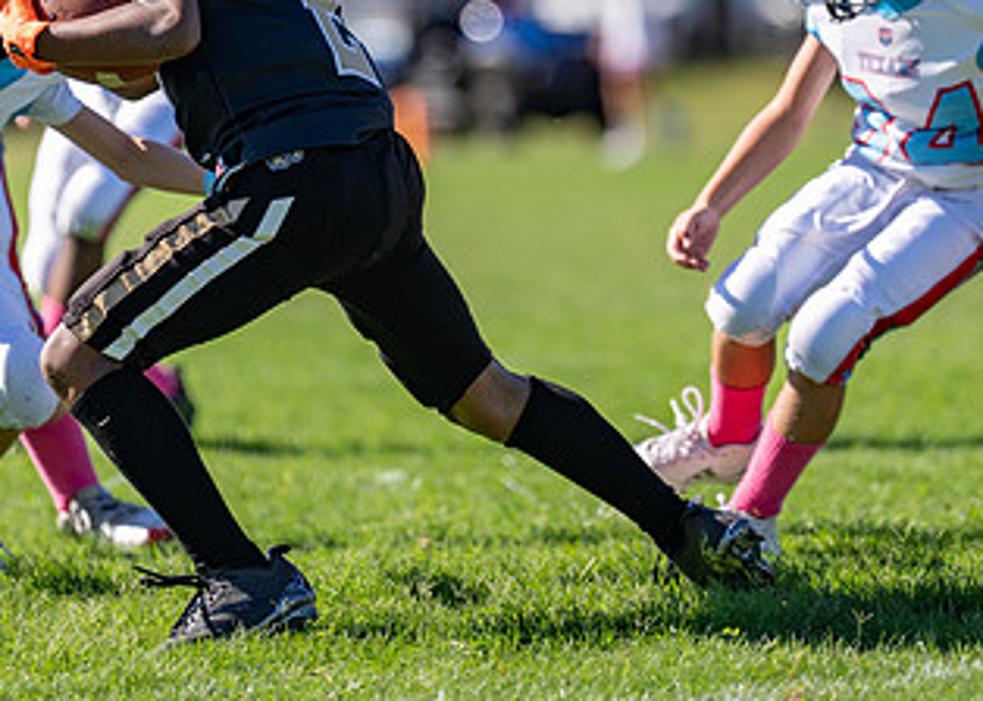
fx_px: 10046
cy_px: 42
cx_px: 485
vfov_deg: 4.0
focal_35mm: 360
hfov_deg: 5.6
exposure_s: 1/2000
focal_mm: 168
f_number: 2.8
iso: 100
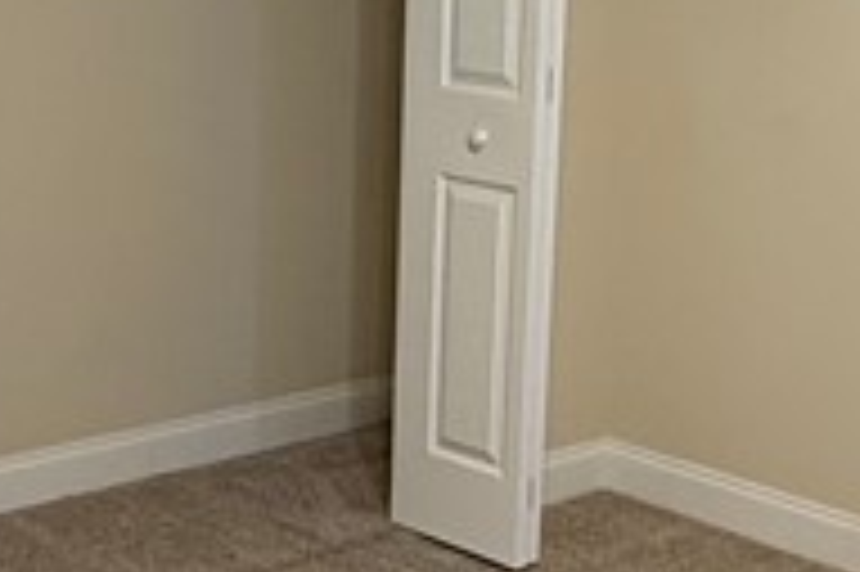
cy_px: 230
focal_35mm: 78
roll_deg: -2.1
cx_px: 432
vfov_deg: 17.4
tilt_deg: -10.7
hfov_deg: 26.0
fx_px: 1862
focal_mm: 2.22
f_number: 2.2
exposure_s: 1/60
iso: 200
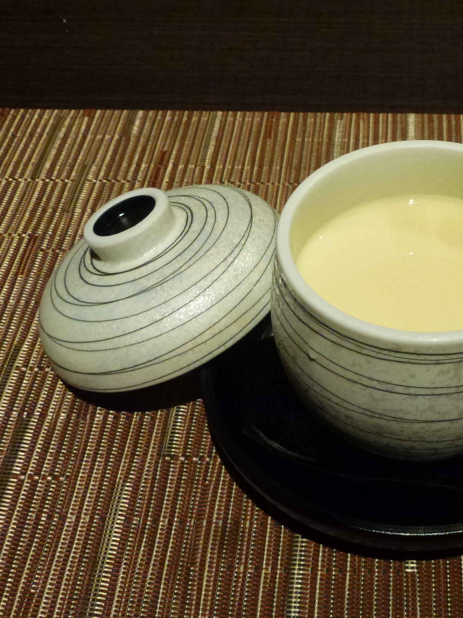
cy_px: 309
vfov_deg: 38.9
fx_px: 874
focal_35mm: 49
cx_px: 369
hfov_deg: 29.0
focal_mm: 6.4
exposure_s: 1/60
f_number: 3.7
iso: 400
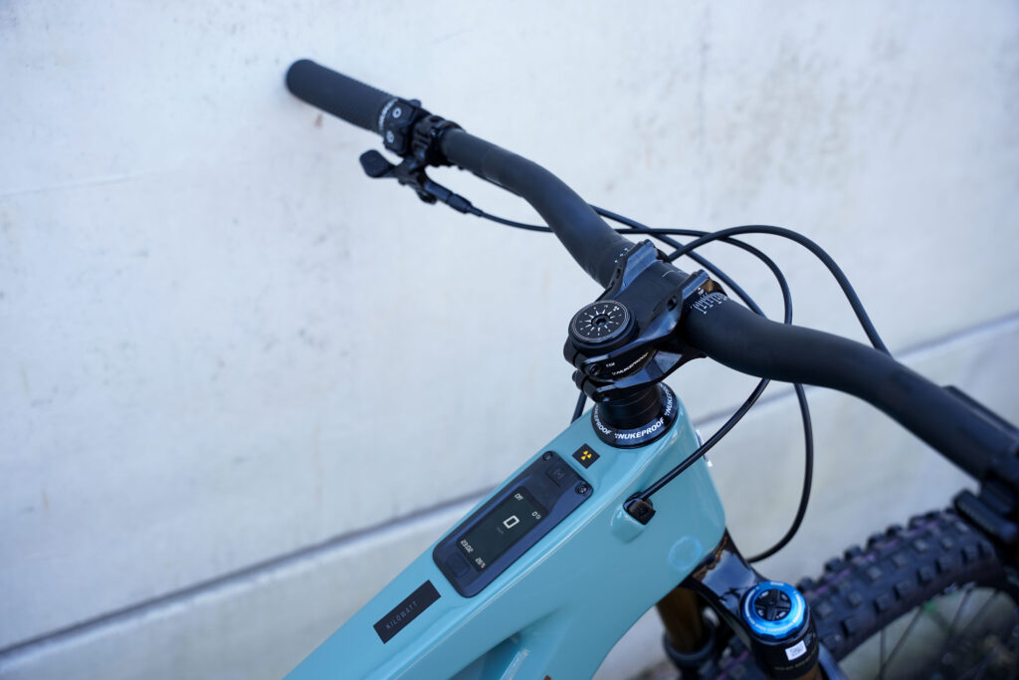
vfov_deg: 37.9
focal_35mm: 35
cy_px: 340
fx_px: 991
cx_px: 510
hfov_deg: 54.4
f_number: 4
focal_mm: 35
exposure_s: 1/200
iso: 200
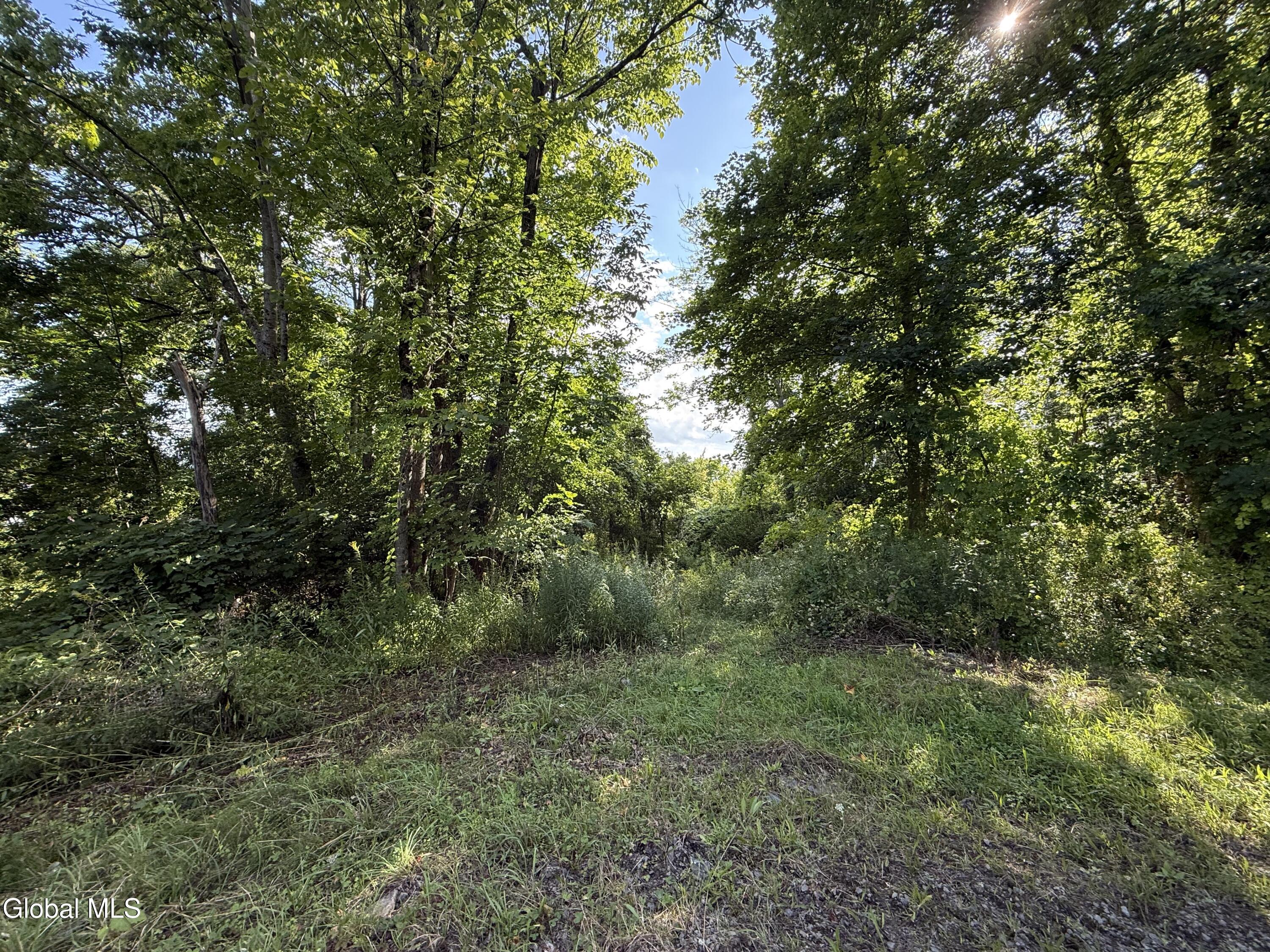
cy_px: 476
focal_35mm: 14
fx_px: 514
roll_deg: -3.2
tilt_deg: +2.7
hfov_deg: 102.1
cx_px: 635
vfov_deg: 85.7
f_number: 2.2
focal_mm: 2.22
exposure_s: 1/251
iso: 64
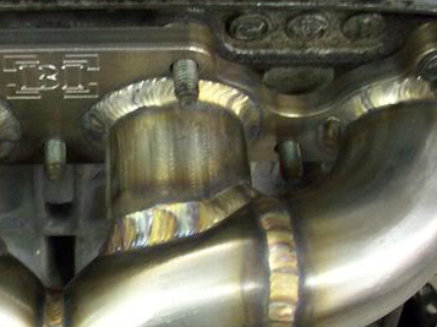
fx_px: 1047
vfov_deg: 17.7
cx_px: 53
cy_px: 213
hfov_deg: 23.0
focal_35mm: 83
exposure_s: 1/10
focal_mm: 6.2
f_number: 2.8
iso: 160
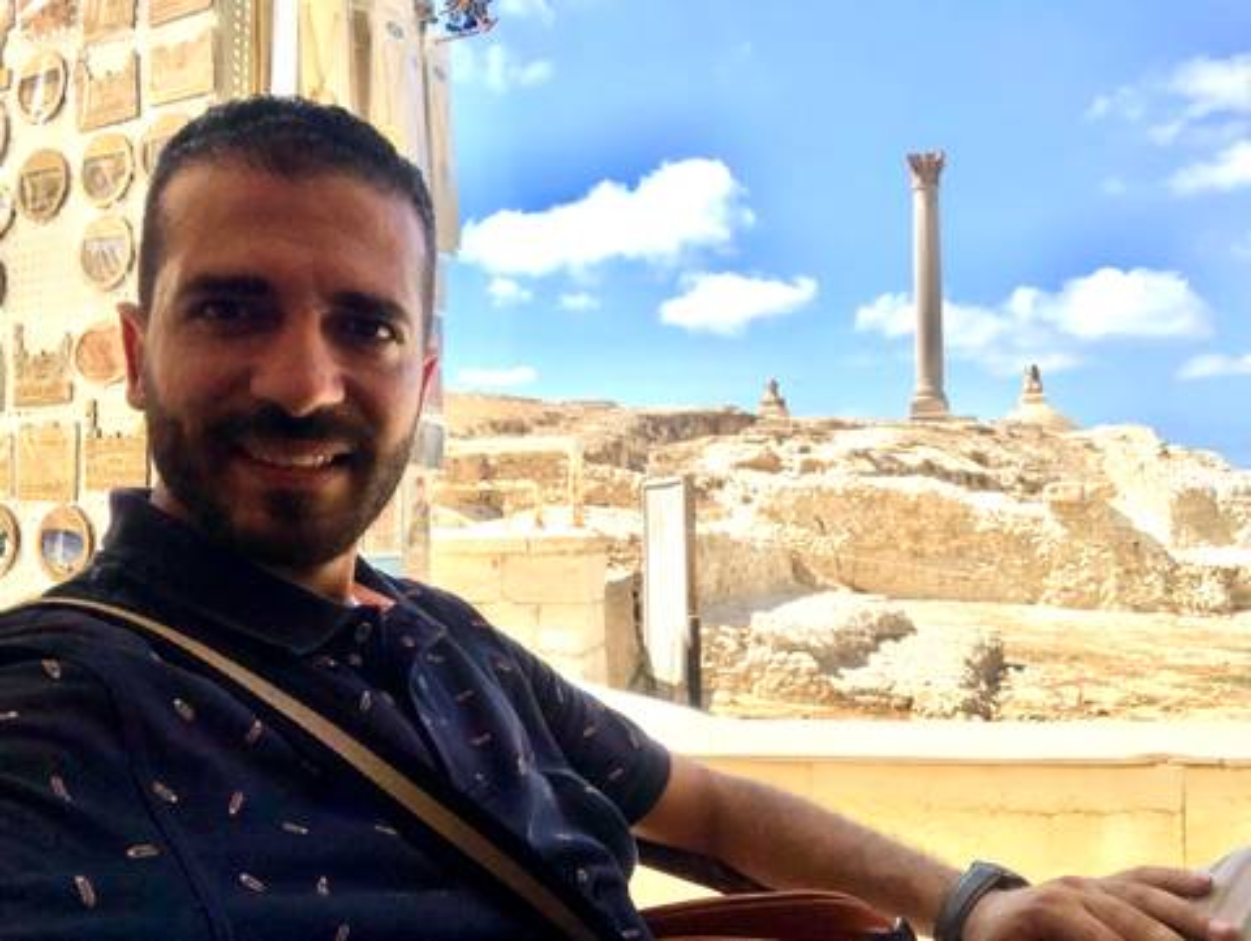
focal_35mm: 32
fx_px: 1158
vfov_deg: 44.2
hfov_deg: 56.8
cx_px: 626
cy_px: 470
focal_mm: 2.87
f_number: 2.2
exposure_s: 1/1686
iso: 20
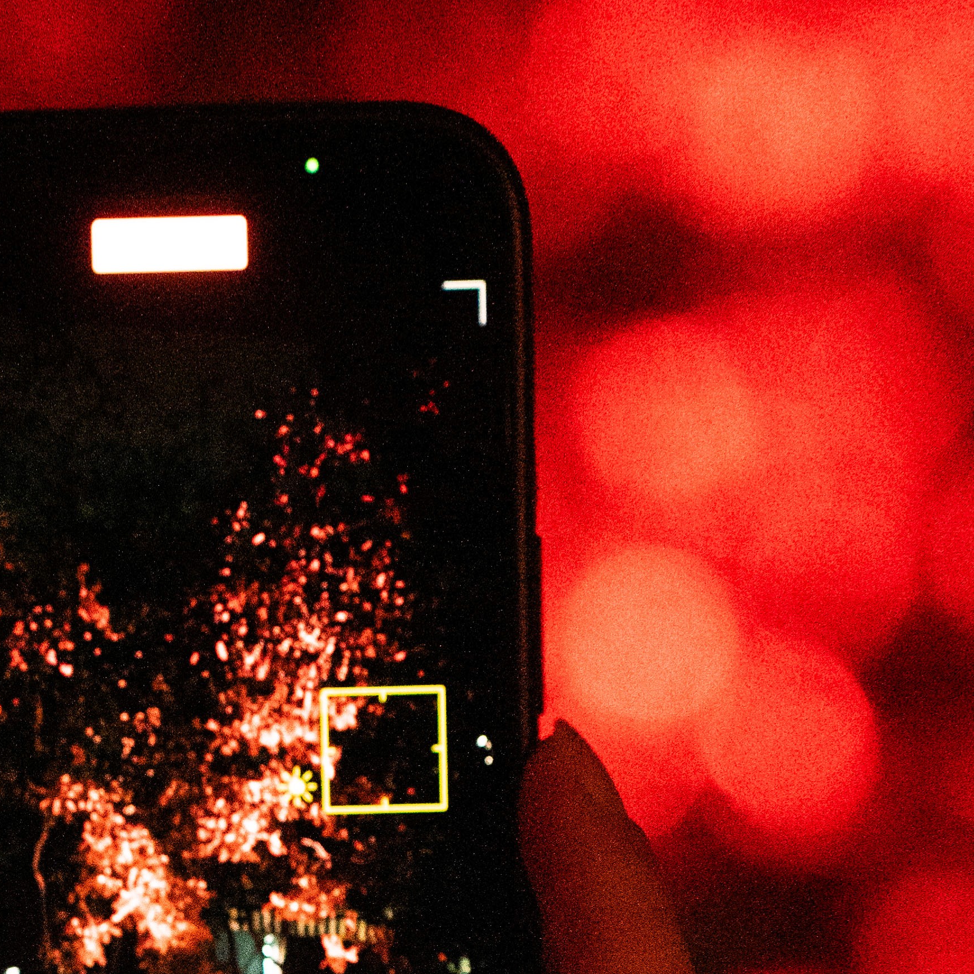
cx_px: 155
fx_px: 6335
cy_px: 1108
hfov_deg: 8.8
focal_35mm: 199
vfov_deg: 8.7
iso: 6400
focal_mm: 58
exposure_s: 1/100
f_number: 2.8
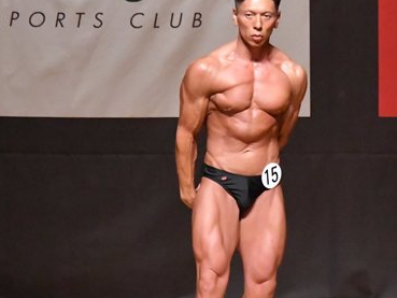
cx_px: 231
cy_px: 199
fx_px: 5553
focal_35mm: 484
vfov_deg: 3.1
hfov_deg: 4.1
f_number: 5.6
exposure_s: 1/400
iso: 12800
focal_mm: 160
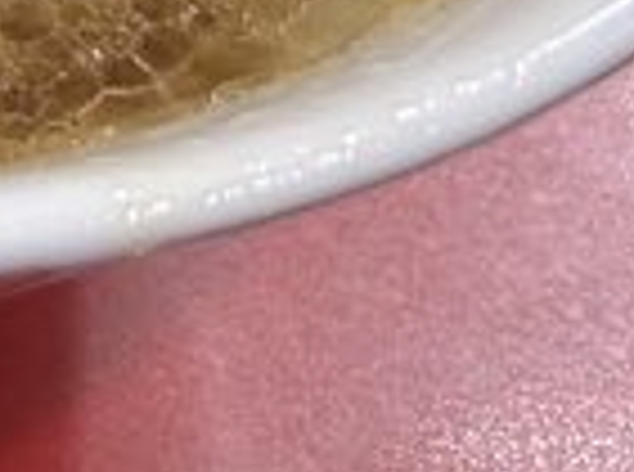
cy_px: -683
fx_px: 3380
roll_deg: +2.2
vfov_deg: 7.4
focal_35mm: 185
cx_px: -1335
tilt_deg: -42.7
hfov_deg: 8.7
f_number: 1.5
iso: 160
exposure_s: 1/50
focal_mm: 5.7
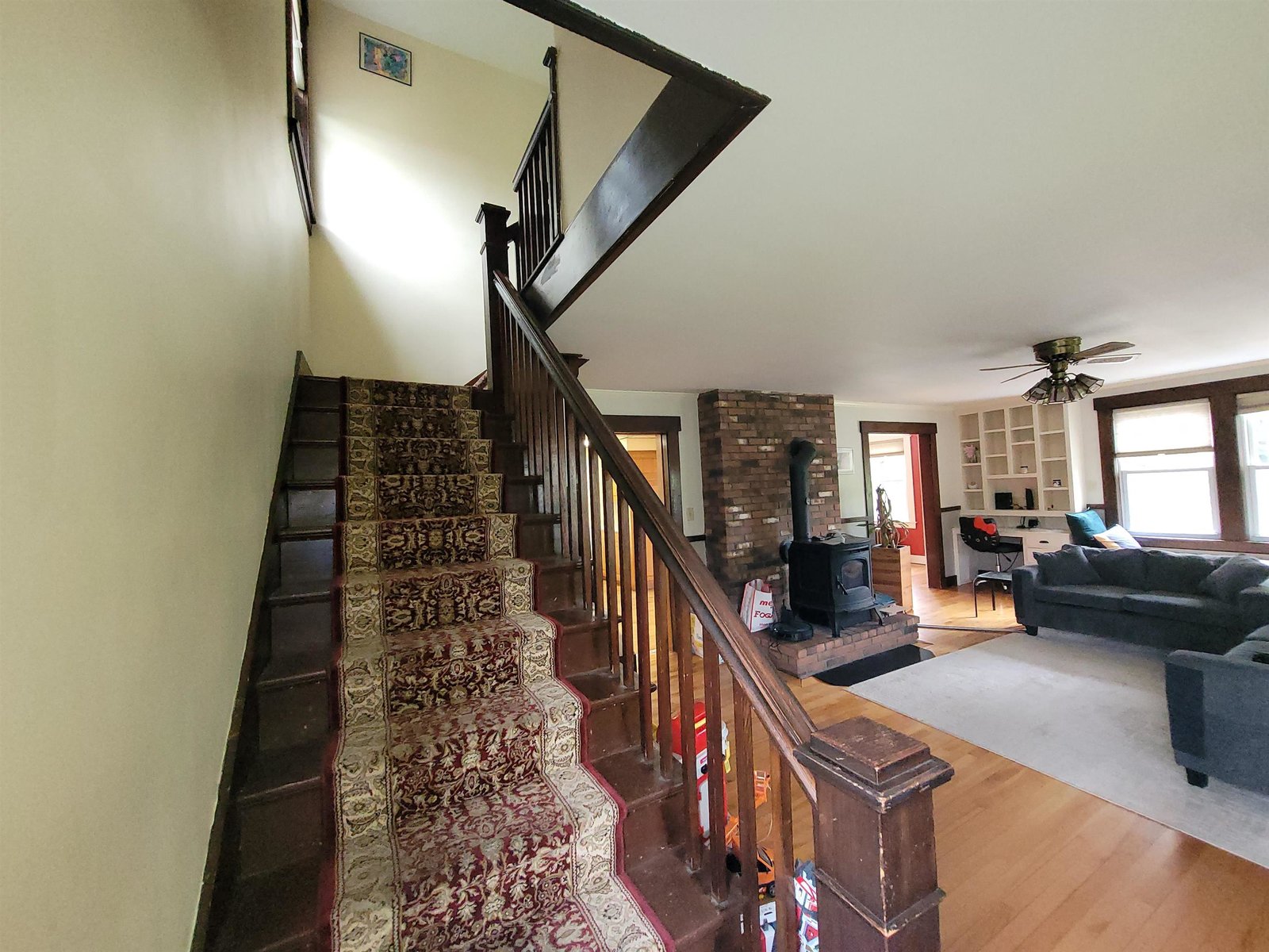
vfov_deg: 89.9
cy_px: 476
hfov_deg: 106.2
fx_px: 477
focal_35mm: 13
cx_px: 634
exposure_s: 1/60
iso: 400
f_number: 2.2
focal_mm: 1.74
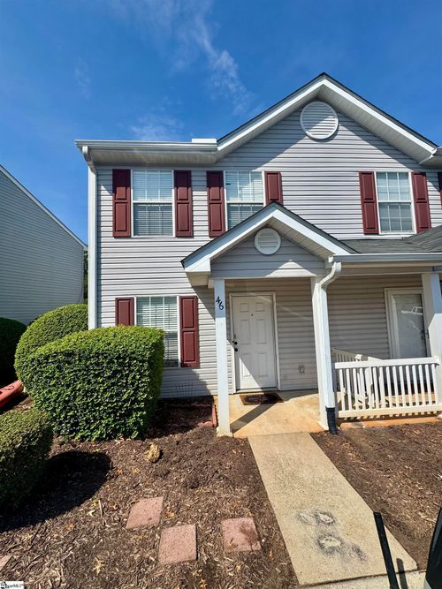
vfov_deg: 102.1
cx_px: 221
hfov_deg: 85.7
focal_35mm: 14
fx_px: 238
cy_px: 294
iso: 50
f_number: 2.2
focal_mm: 2.22
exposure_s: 1/2674
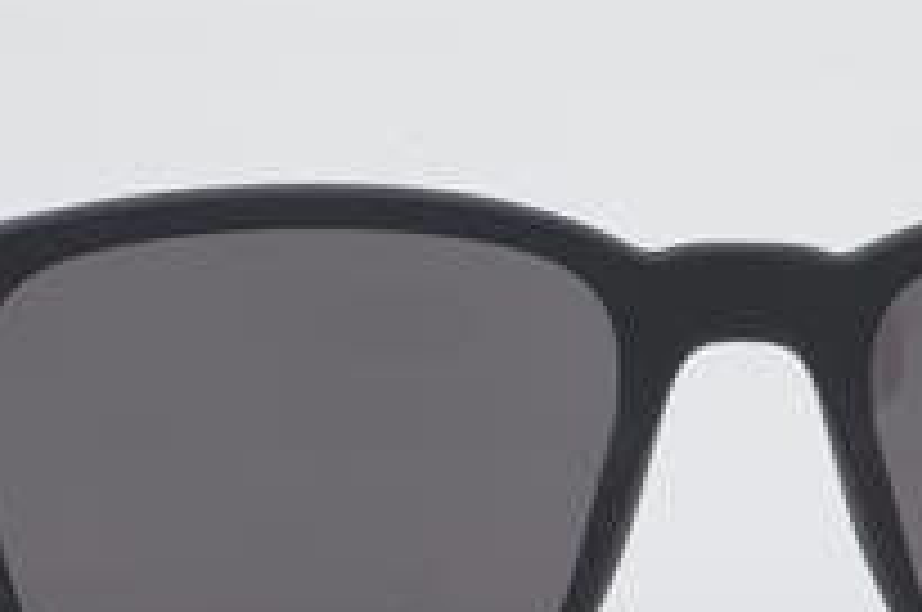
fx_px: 4116
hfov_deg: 12.7
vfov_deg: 8.5
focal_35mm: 161
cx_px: 747
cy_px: 472
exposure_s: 1/3
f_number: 32
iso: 100
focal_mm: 55
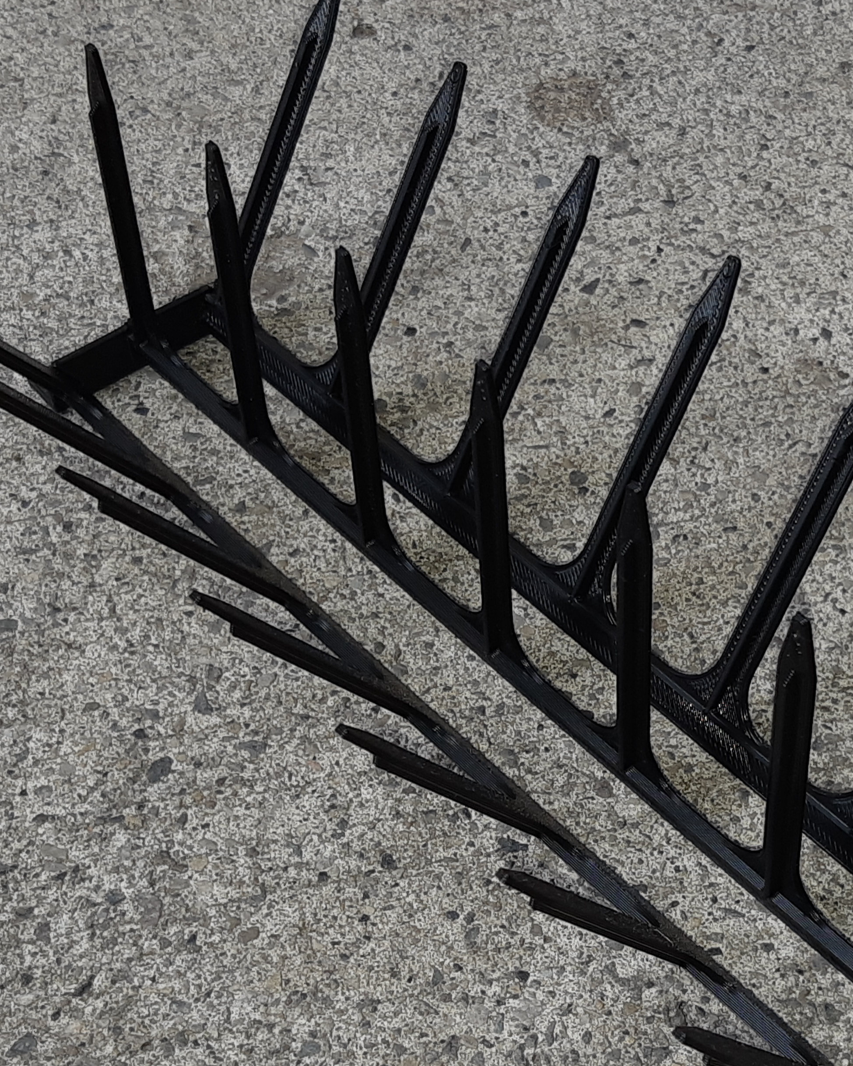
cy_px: 684
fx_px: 1515
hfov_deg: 31.1
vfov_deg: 38.5
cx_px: 599
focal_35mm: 48
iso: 40
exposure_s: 1/178
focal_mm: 3.93
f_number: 1.7
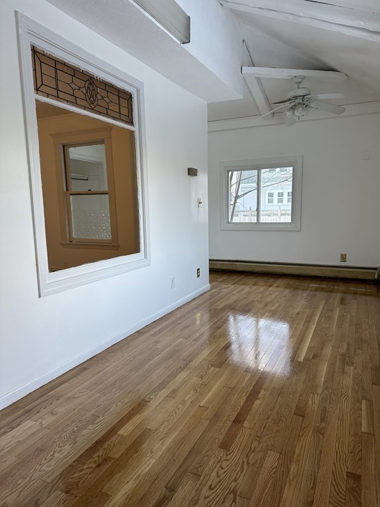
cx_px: 190
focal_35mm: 24
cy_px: 254
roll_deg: +0.7
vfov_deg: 71.6
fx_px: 351
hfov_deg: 56.8
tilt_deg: -8.4
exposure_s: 1/120
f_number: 1.78
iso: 80
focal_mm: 6.86
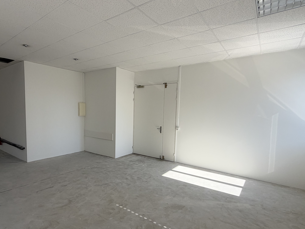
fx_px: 176
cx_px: 134
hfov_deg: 81.4
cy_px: 125
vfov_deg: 65.8
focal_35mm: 20
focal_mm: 2.22
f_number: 2.2
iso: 40
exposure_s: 1/224
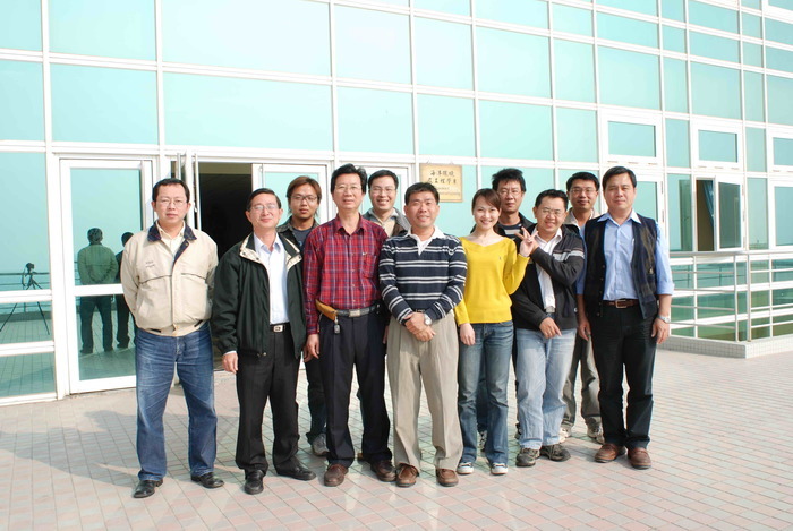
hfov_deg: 61.9
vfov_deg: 43.7
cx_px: 396
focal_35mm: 30
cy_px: 266
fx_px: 662
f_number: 7.1
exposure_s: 1/200
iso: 100
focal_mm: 20
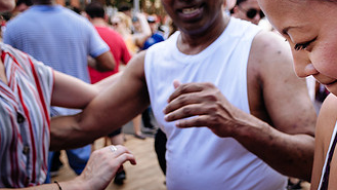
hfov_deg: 43.4
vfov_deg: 25.2
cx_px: 209
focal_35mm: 47
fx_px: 420
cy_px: 134
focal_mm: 17
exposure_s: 1/200
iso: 100
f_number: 3.5
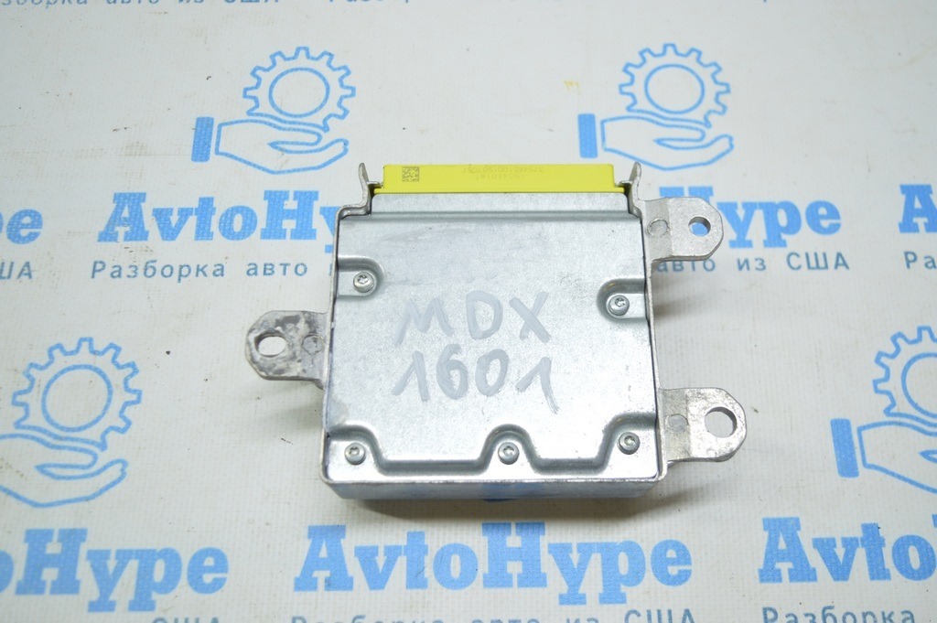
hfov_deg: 53.2
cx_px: 468
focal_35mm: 36
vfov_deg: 36.8
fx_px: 936
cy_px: 312
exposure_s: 1/60
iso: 400
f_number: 4
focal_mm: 24
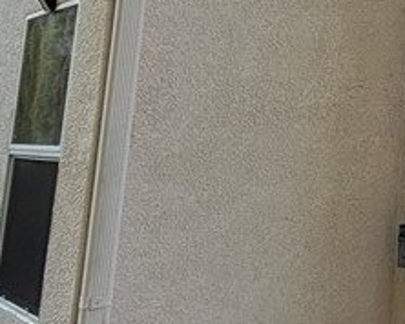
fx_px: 756
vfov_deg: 23.5
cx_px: 631
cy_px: 20
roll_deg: -0.4
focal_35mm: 63
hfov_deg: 23.2
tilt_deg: +8.2
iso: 50
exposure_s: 1/326
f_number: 2.2
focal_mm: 2.22
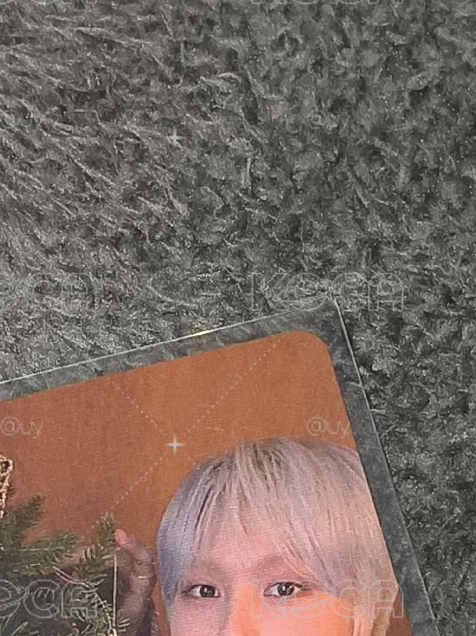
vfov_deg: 15.9
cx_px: 175
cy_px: 649
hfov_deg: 12.2
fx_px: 2220
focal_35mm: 121
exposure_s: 1/60
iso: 320
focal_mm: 5.59
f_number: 1.8
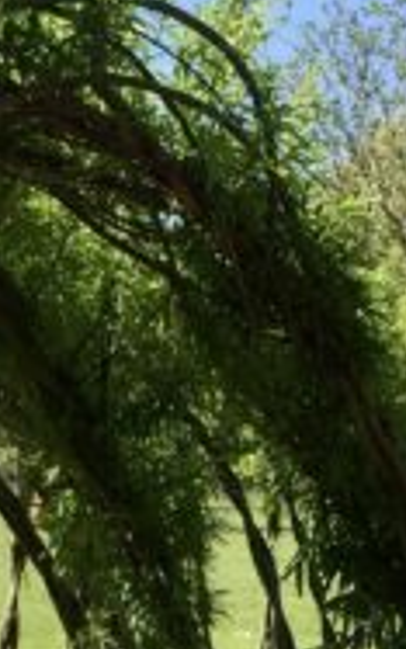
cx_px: 187
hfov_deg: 10.4
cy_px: 659
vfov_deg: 16.2
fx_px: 2229
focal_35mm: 126
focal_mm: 4.15
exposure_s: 1/1130
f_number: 2.2
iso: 32
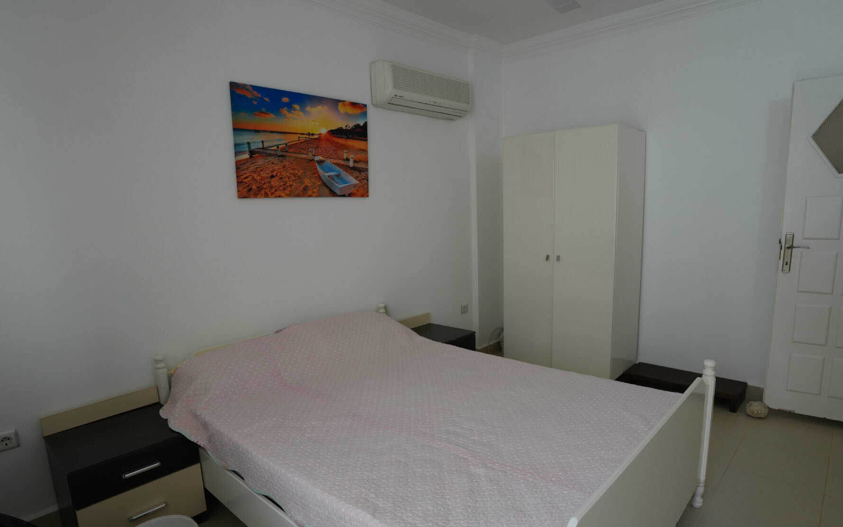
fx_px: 460
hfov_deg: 84.9
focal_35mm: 20
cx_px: 452
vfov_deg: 59.5
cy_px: 293
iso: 500
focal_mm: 17
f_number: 4
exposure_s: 1/160
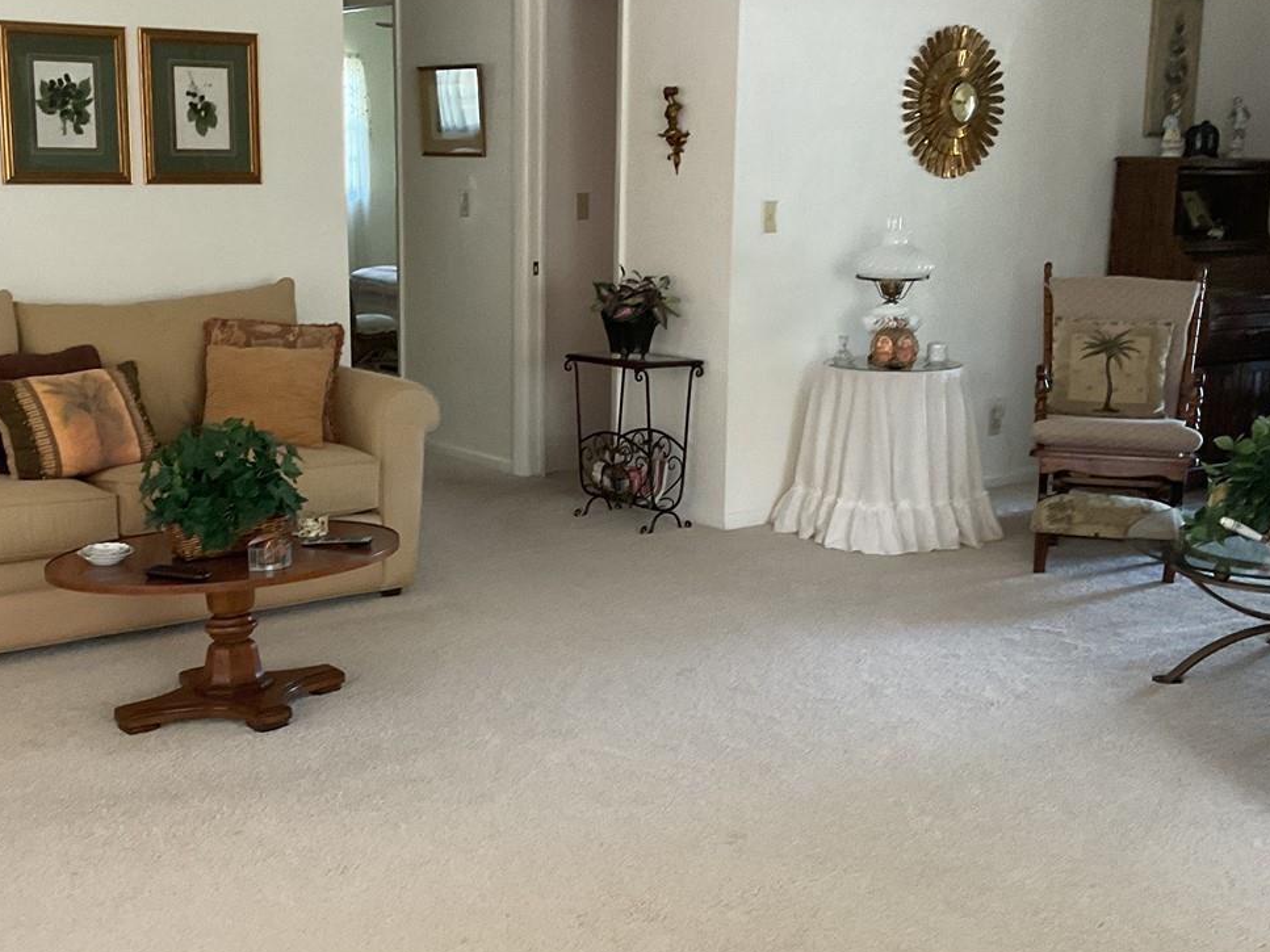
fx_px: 1761
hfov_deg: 39.6
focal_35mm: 48
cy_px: 498
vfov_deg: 30.3
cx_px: 540
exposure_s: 1/60
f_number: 1.8
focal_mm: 3
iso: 250
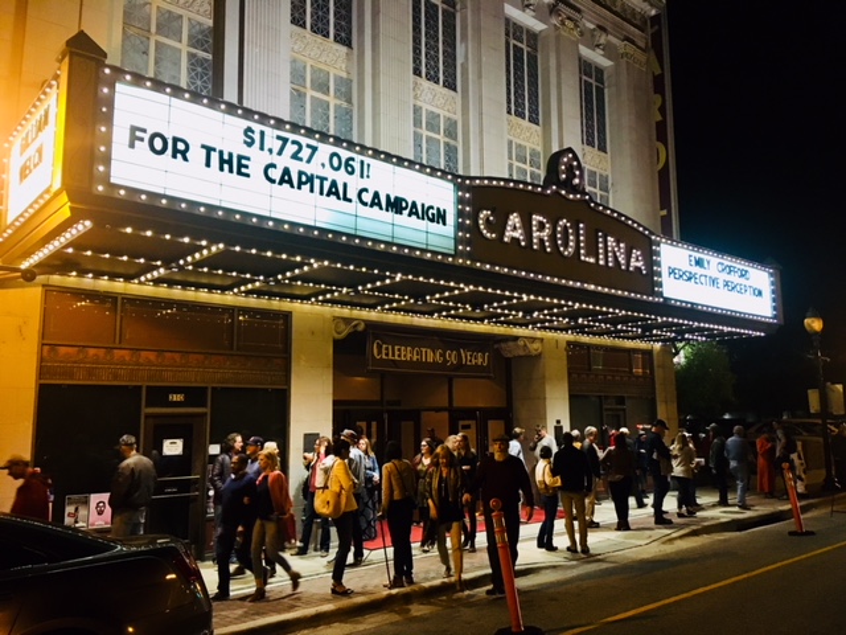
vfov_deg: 48.2
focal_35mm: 29
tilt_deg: +7.8
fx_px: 709
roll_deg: +0.5
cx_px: 423
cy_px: 318
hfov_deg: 61.7
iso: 200
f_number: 2.2
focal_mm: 4.15
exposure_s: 1/20
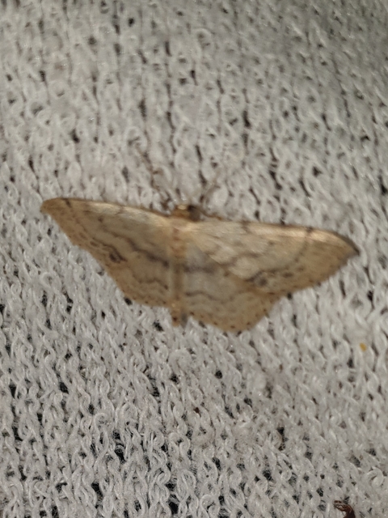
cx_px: 194
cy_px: 259
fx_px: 389
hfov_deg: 53.1
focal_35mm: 26
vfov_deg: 67.3
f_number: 1.5
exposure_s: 1/2703
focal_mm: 4.3
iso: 50
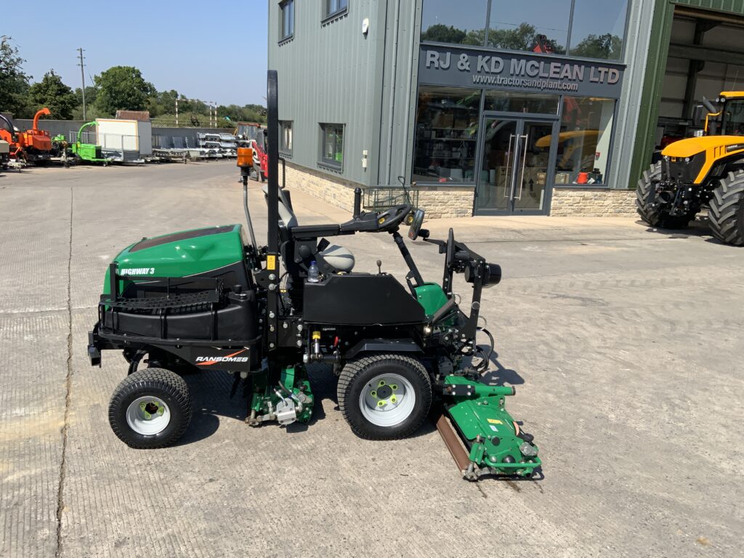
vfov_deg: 48.2
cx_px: 372
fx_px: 623
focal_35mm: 29
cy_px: 279
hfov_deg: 61.7
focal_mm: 3
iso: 16
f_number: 1.8
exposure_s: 1/1675
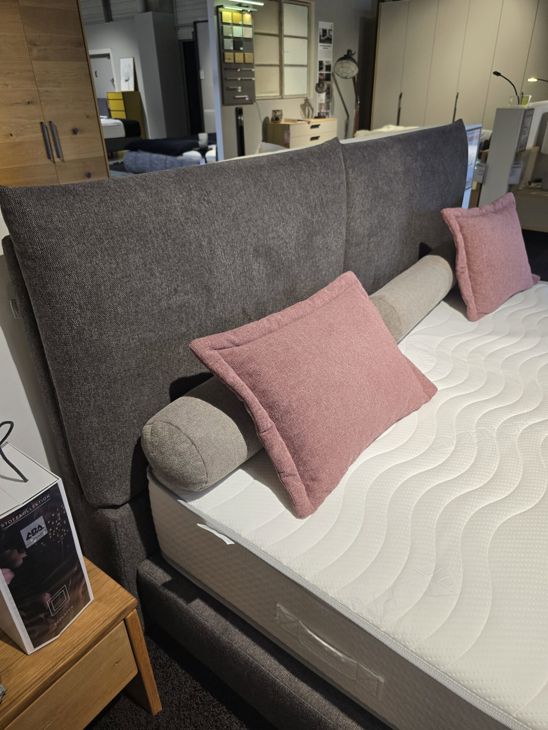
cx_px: 274
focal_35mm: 23
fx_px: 485
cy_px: 365
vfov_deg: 73.9
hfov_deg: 58.9
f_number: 1.7
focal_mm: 6.3
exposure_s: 1/100
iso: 100
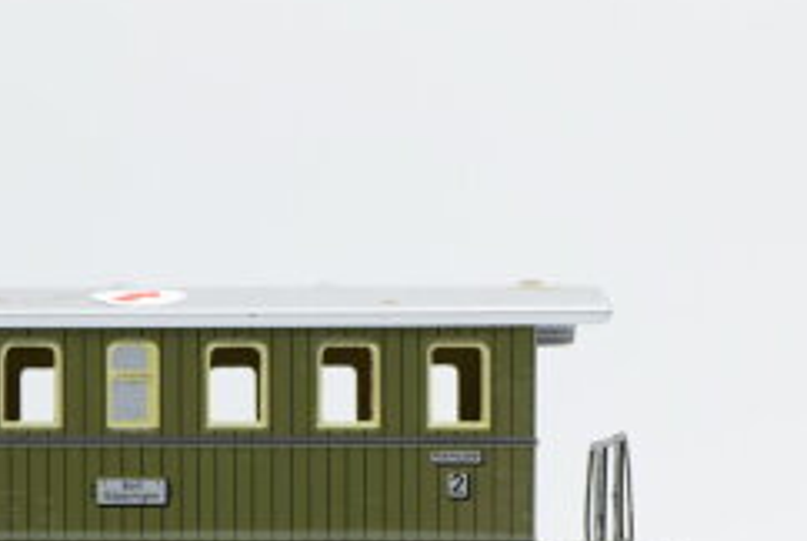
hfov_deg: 15.6
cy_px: 646
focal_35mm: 130
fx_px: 2923
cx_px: 120
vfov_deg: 10.4
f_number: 8
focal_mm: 35
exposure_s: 1/125
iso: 320
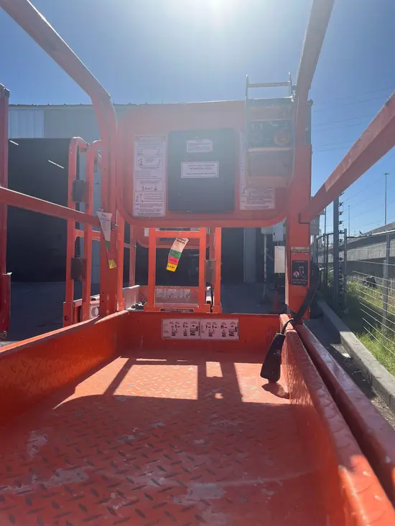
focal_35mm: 26
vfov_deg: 67.3
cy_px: 263
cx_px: 198
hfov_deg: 53.1
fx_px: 395
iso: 50
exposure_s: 1/4149
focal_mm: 5.1
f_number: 1.6
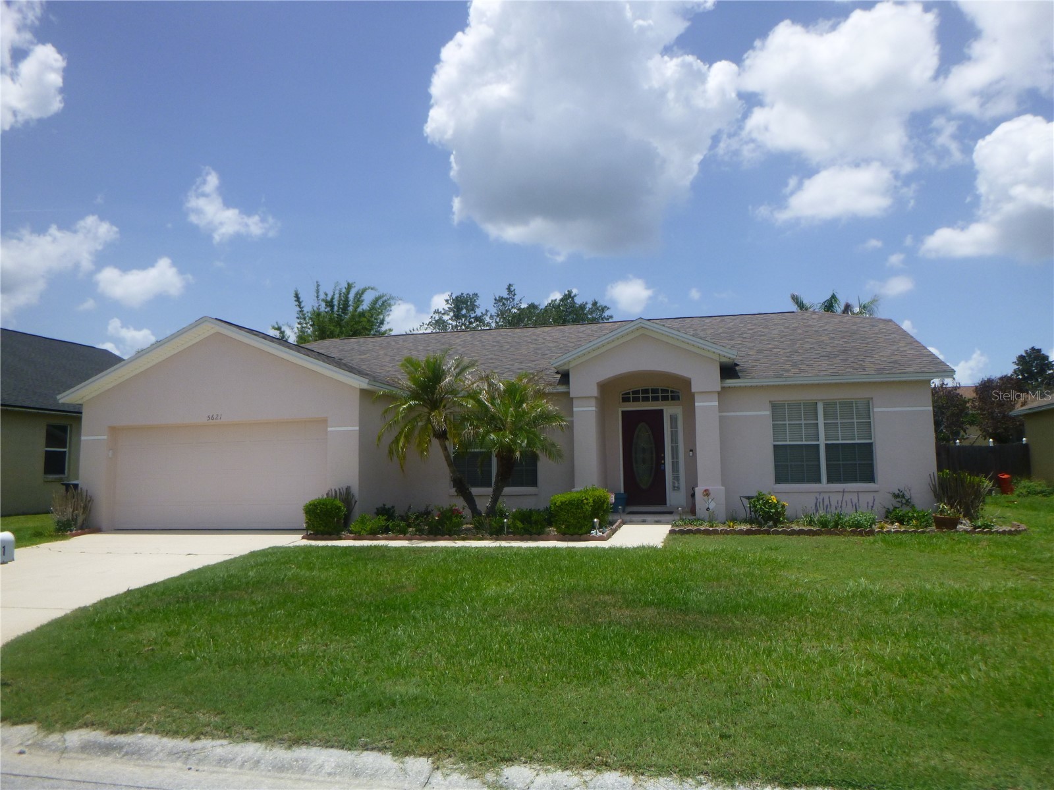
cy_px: 395
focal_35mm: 25
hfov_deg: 69.4
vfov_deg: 54.9
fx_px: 761
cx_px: 527
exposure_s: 1/800
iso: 100
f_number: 3.9
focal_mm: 4.5
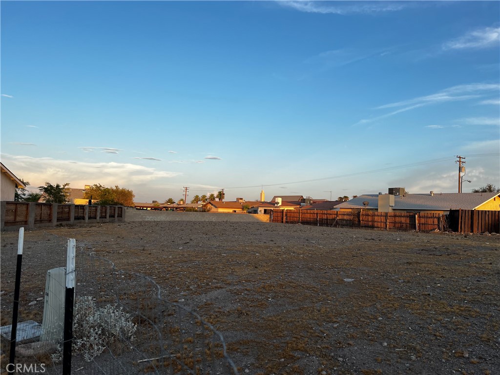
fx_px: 376
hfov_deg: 67.3
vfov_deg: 53.1
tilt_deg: +3.5
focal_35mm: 26
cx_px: 250
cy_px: 188
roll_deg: -2.0
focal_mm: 5.7
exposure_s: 1/1209
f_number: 1.5
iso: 50
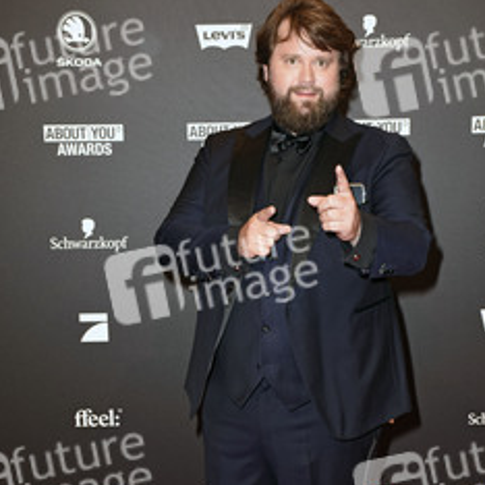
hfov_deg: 23.3
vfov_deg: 23.1
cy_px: 379
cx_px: 272
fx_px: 1173
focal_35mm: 74
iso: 640
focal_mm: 34
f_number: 6.3
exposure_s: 1/100
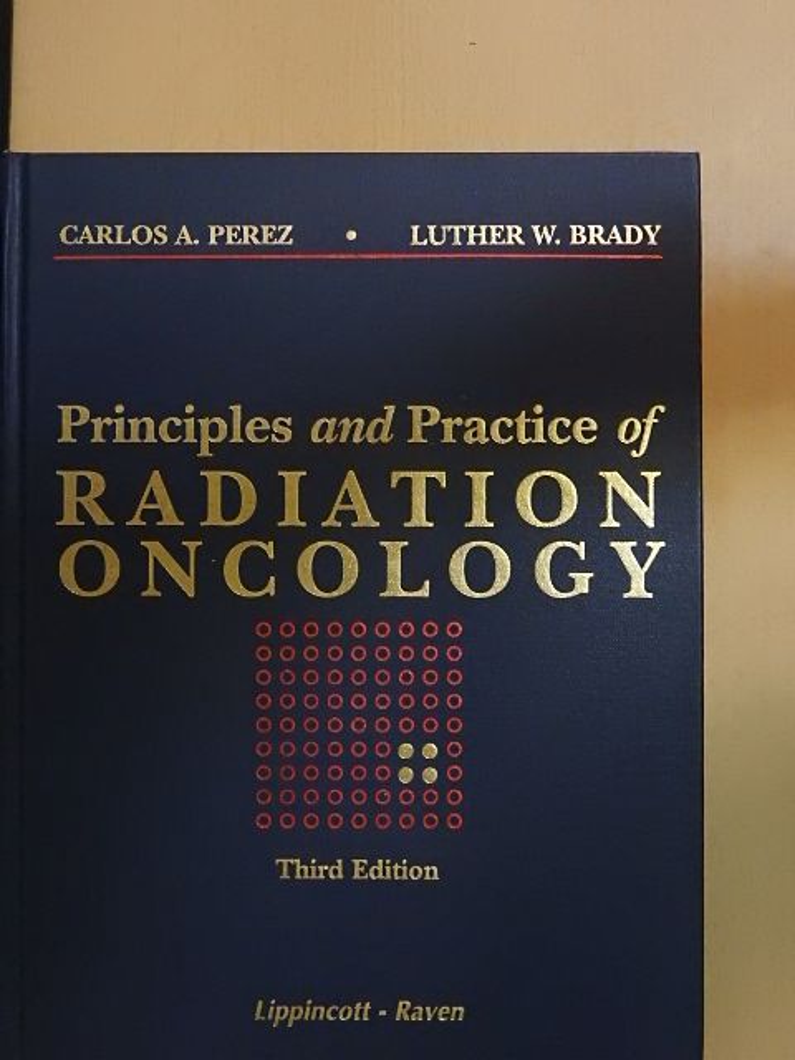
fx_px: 1531
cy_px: 530
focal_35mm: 50
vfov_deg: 38.2
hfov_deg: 29.1
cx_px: 398
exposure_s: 1/125
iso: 1600
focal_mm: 9
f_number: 4
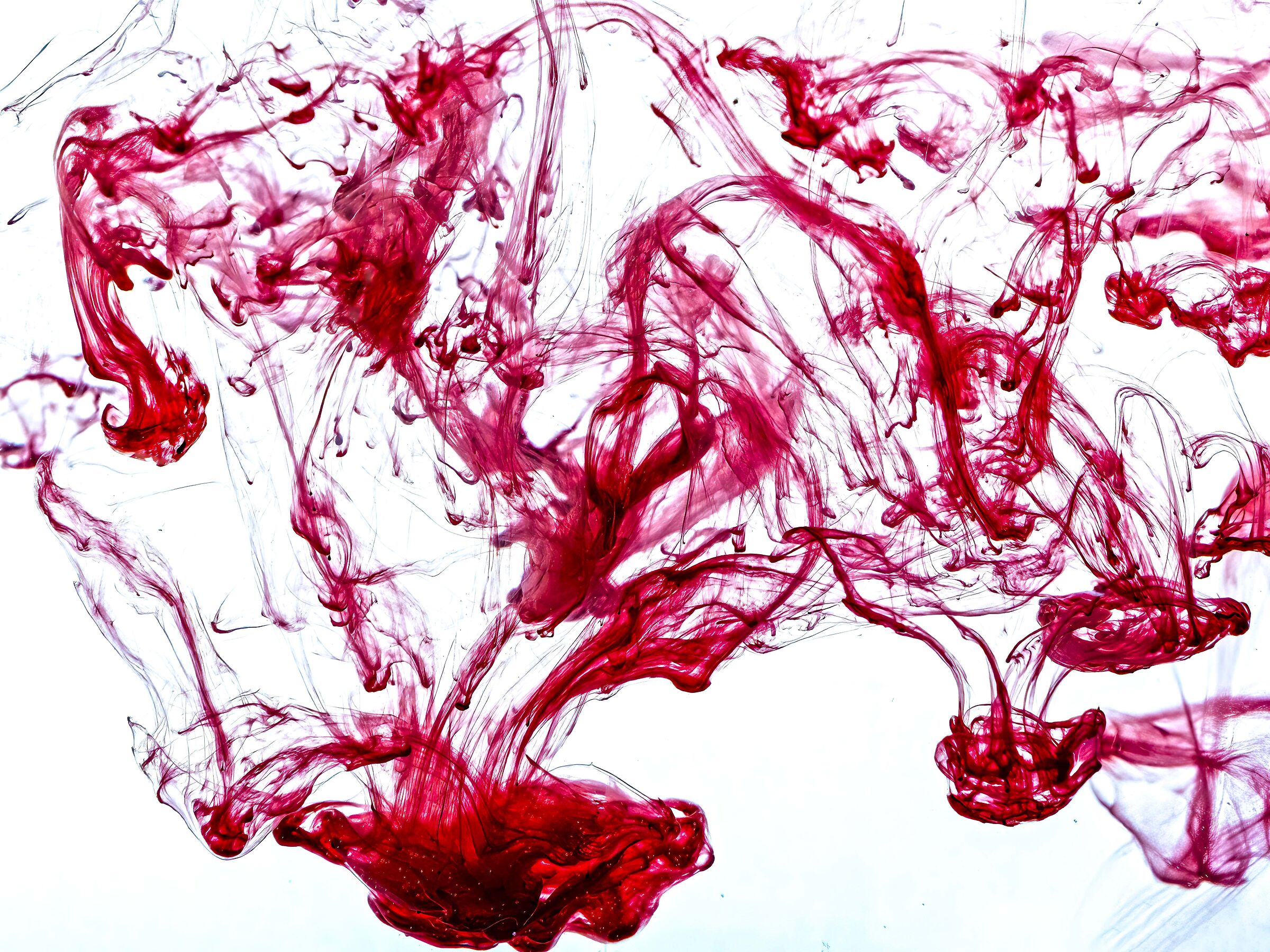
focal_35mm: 92
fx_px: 3375
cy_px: 476
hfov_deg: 21.3
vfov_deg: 16.1
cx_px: 635
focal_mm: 46
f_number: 10
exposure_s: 1/320
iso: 200
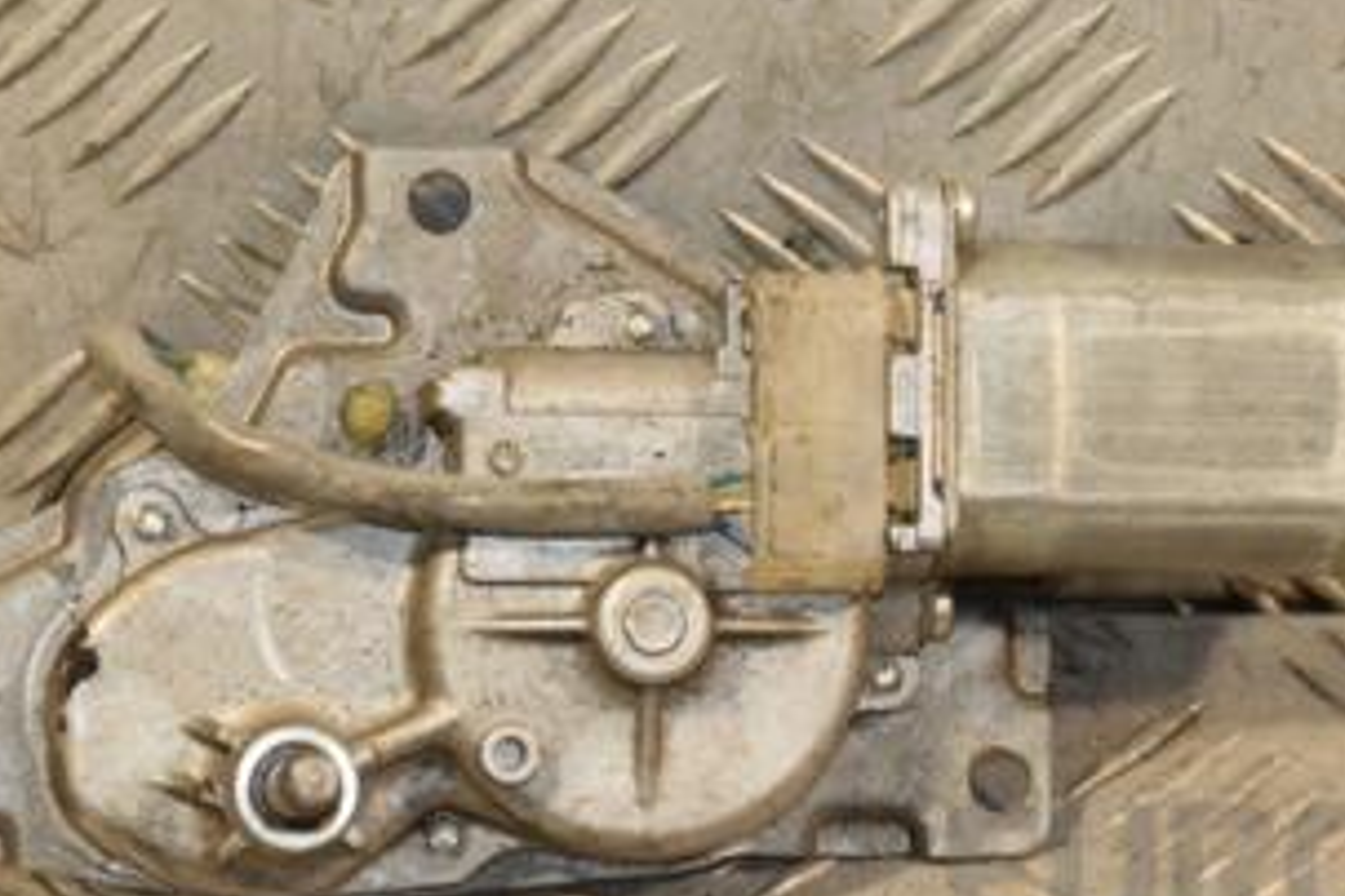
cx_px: 866
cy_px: 279
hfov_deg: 9.9
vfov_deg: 6.6
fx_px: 7771
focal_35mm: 208
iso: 800
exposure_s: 1/125
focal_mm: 70
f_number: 5.3
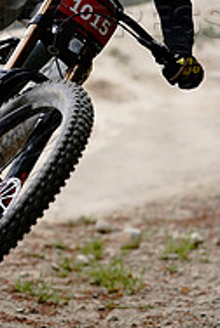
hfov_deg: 6.4
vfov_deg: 9.5
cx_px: 24
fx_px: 1963
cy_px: 14
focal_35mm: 215
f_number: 2.8
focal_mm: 90
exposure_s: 1/1600
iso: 500
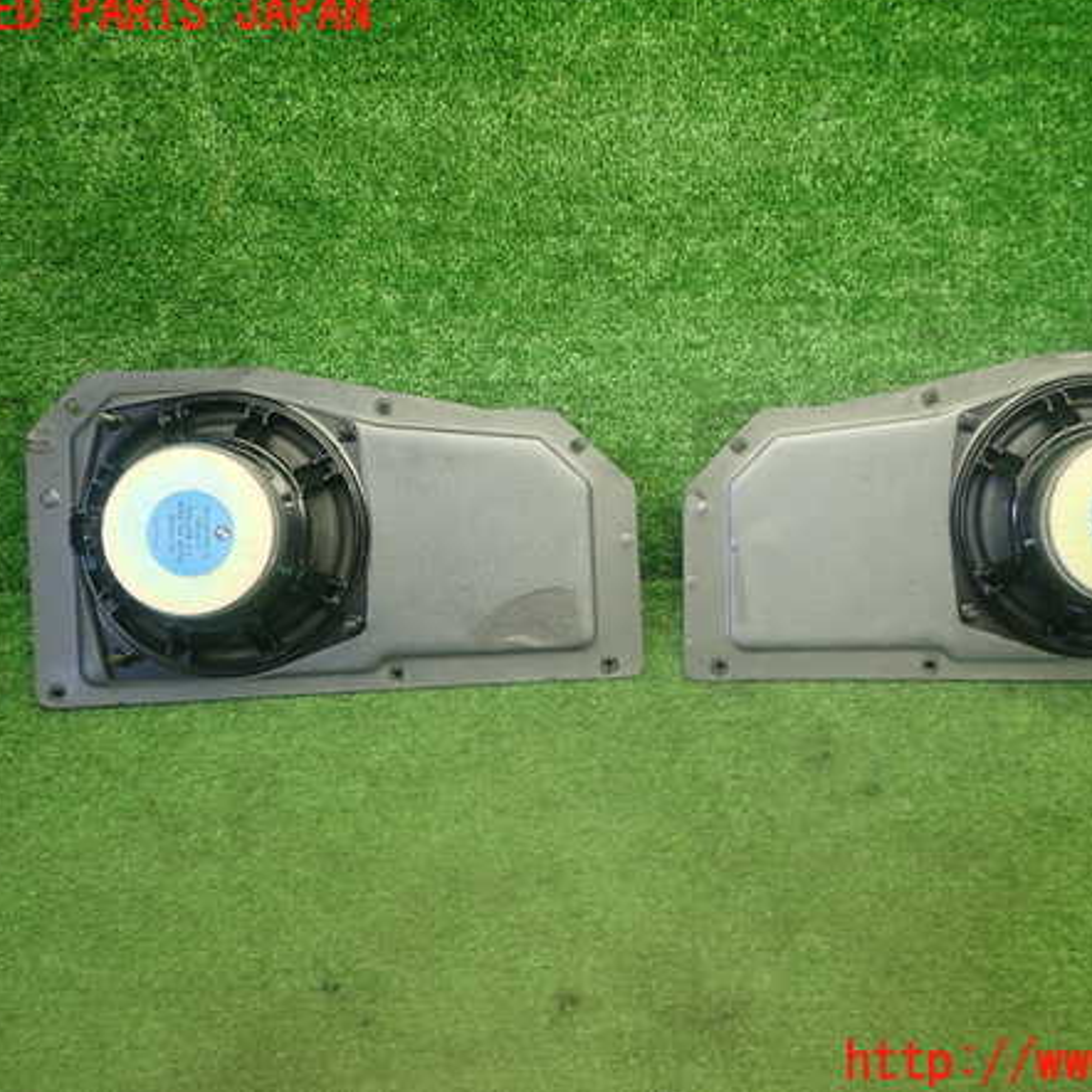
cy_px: 539
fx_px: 1285
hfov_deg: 45.8
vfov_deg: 46.0
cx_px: 662
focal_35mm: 36
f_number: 2.3
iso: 200
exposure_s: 1/40
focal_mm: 5.4
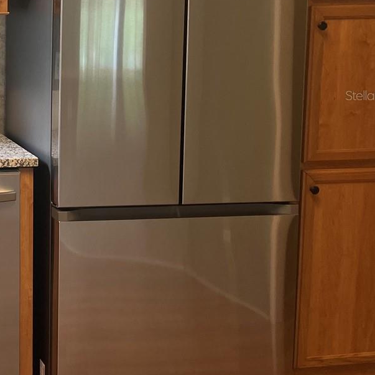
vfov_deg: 27.8
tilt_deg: -7.5
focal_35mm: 61
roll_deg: +0.7
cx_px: -93
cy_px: 95
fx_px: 748
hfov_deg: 24.9
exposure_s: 1/120
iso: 100
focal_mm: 5.1
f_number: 1.6
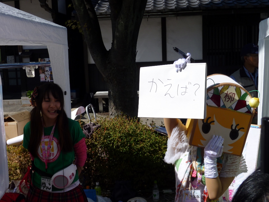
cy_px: 101
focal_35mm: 45
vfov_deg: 32.2
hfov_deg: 42.1
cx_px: 134
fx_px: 350
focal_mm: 8.1
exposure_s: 1/640
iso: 80
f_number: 4.2
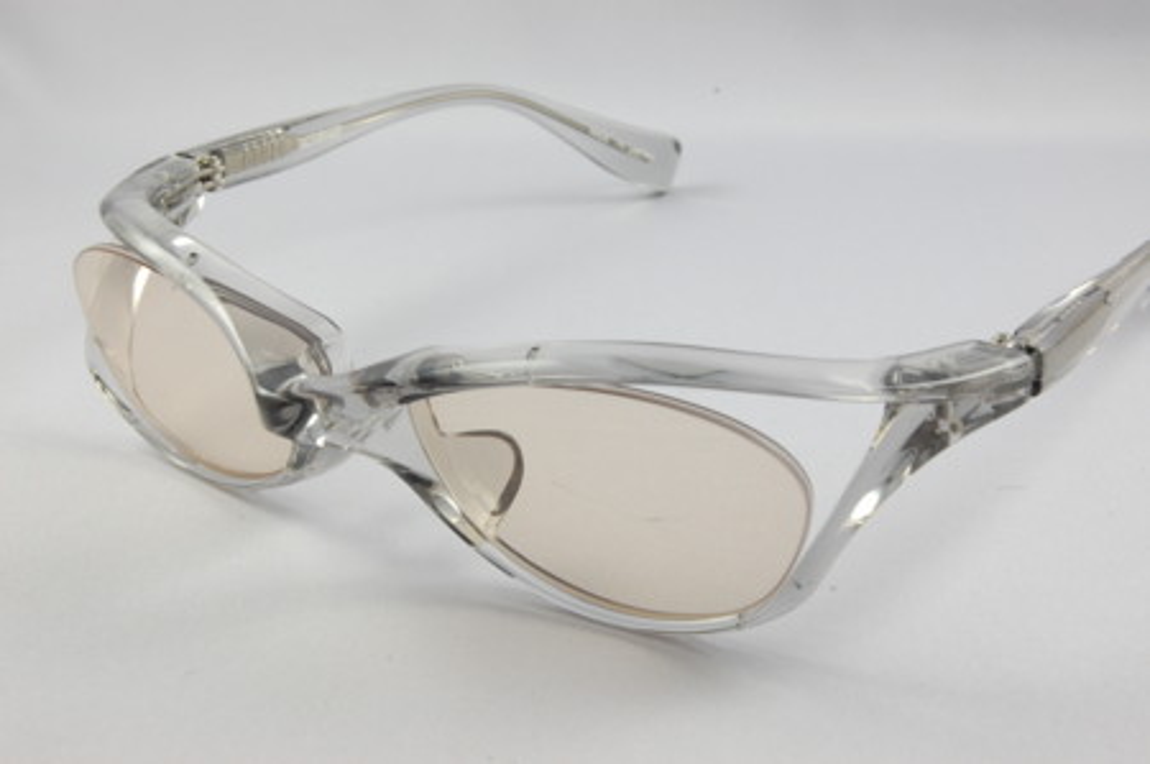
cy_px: 382
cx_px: 575
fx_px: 1915
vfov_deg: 22.6
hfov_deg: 33.4
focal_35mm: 60
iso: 800
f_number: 18
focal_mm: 40
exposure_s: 1/13
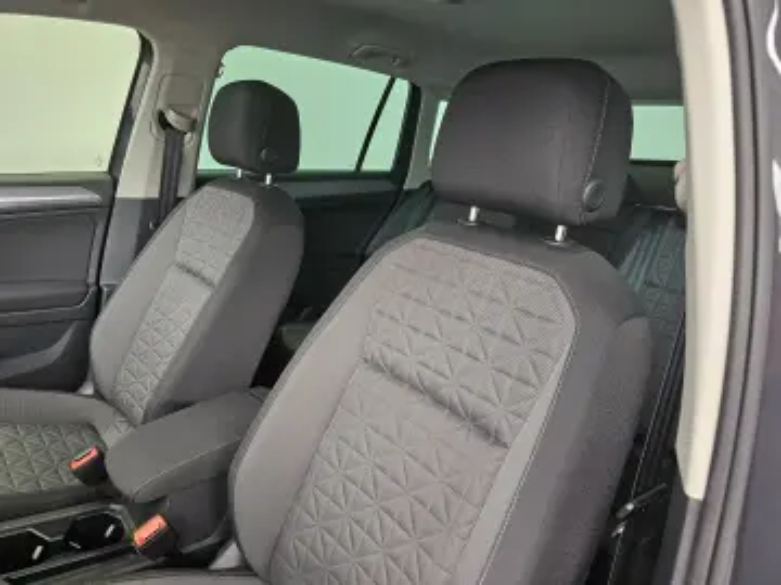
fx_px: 519
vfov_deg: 58.9
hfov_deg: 73.9
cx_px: 390
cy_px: 292
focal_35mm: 23
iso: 200
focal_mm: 6.3
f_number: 1.7
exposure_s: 1/180
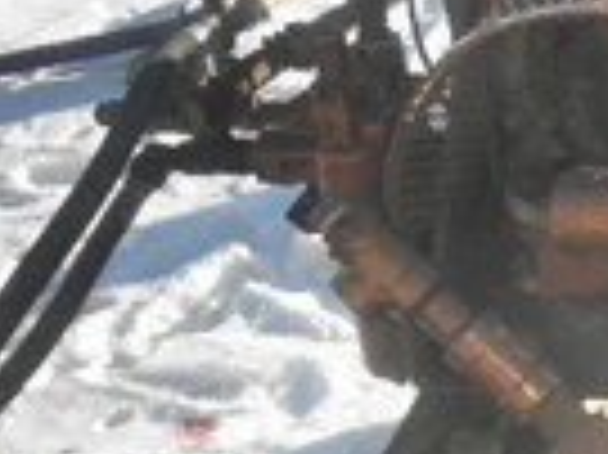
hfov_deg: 21.2
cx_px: 811
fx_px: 1457
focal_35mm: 83
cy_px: 369
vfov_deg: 17.6
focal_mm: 5
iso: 64
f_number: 8.5
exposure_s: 1/80
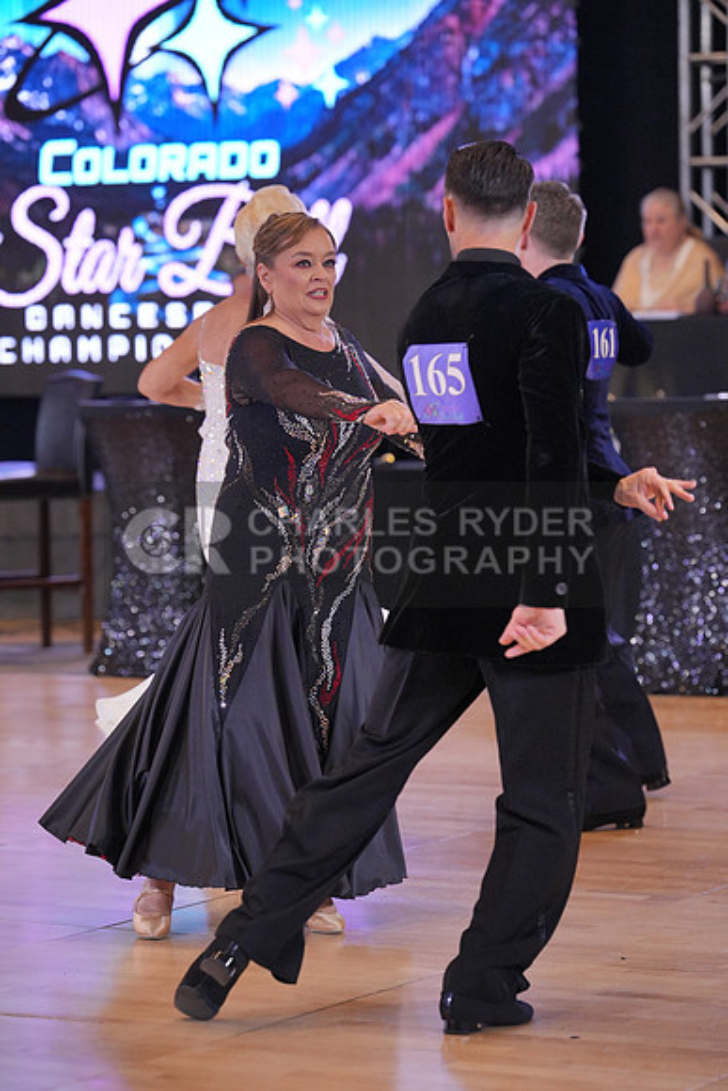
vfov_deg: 16.4
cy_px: 546
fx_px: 3789
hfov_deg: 11.0
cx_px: 364
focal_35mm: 125
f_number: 3.5
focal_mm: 125
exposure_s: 1/500
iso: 2500
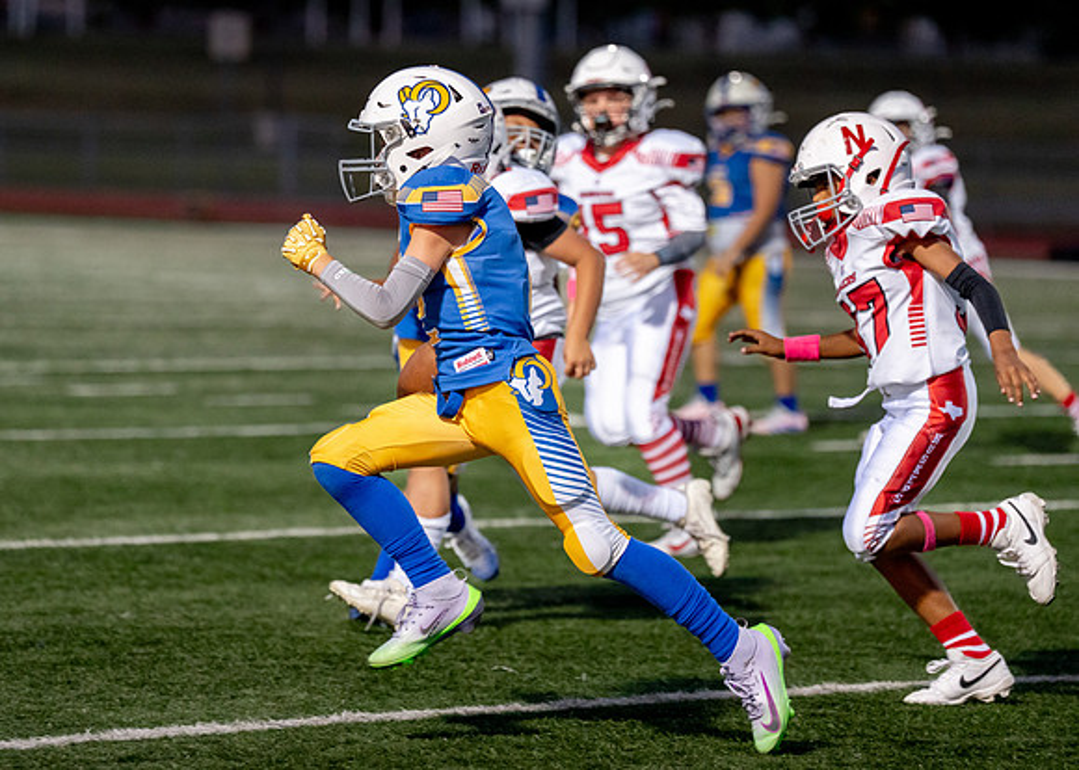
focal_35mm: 207
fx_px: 6329
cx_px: 447
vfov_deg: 7.0
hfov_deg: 9.7
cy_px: 312
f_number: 2.8
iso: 2000
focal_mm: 153
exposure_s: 1/1000
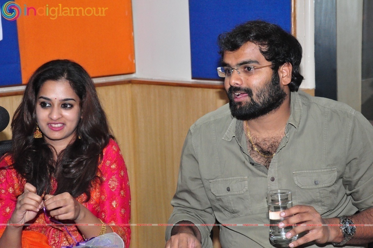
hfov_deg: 26.0
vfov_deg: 17.4
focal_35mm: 78
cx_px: 186
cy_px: 124
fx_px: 807
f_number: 5
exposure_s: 1/125
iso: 3200
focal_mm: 52
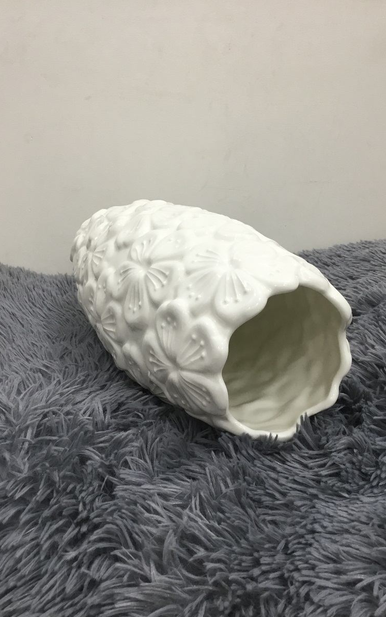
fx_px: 555
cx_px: 197
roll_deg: +0.8
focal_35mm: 33
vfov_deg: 58.1
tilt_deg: -17.8
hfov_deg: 38.3
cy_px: 308
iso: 80
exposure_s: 1/33
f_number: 2.4
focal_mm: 3.3
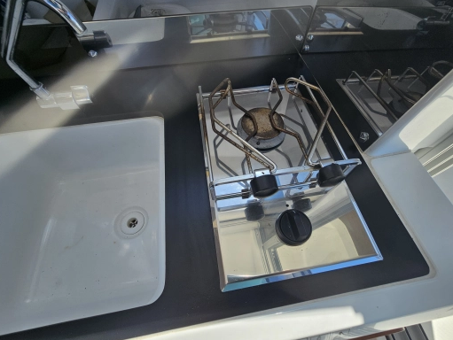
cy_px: 174
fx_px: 183
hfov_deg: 102.0
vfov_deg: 85.7
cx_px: 231
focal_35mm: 14
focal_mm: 2.2
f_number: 2.2
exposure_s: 1/934
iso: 50
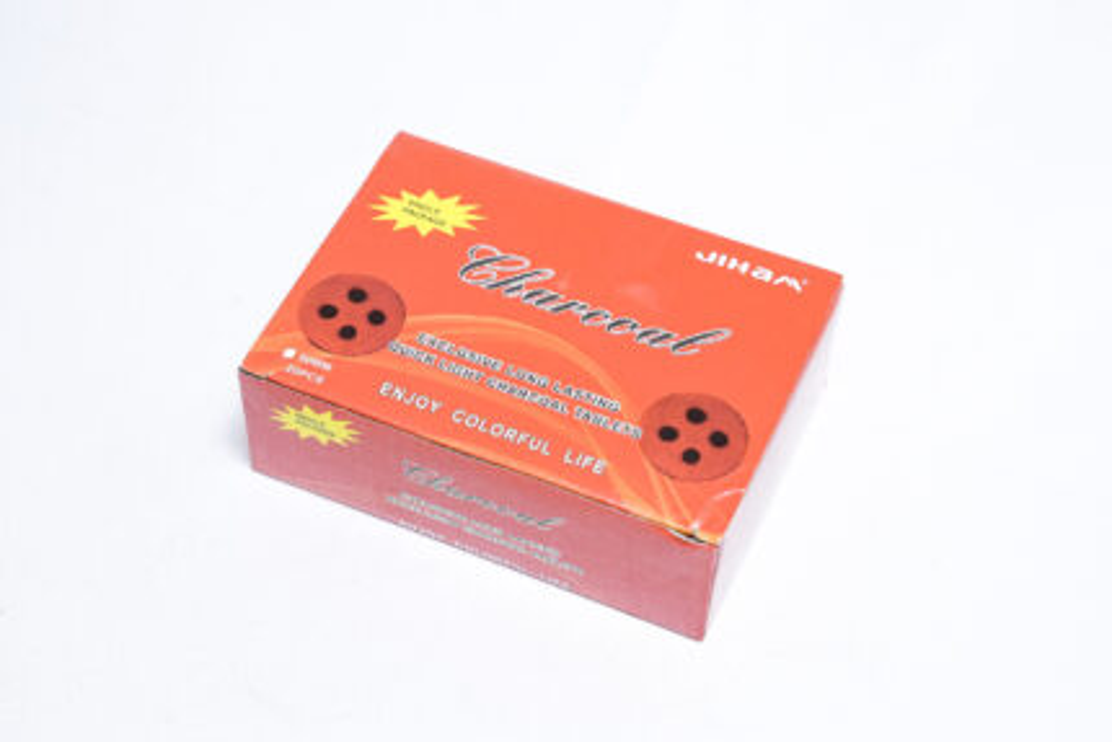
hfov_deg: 28.8
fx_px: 2163
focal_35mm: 70
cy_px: 371
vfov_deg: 19.5
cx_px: 556
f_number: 8
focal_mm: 70
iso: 3200
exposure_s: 1/250
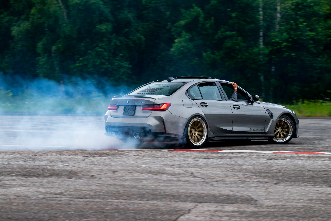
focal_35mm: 126
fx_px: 1158
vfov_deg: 10.9
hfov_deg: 16.3
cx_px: 139
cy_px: 117
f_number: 3.5
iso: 640
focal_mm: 85
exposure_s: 1/250
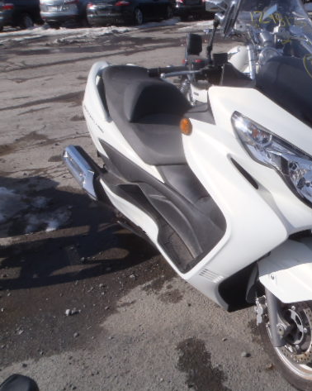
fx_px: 427
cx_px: 251
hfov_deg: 38.6
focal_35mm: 37
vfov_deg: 49.1
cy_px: 198
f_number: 5.6
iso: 80
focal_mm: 5
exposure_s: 1/500
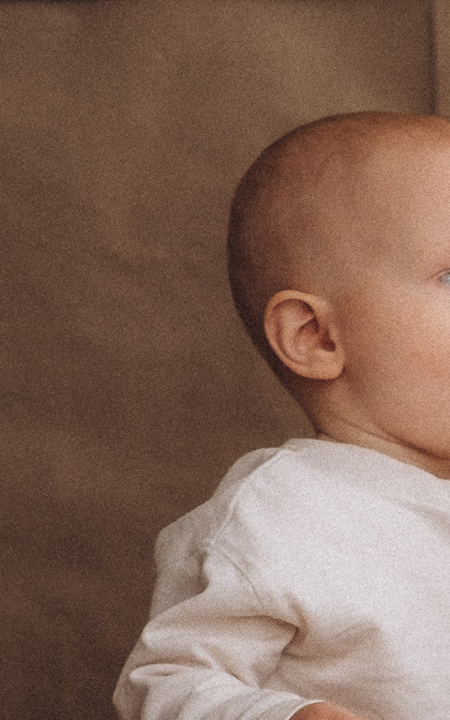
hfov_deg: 6.0
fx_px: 4238
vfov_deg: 9.6
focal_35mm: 216
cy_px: 805
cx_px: 695
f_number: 2
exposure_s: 1/1000
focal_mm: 35
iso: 250
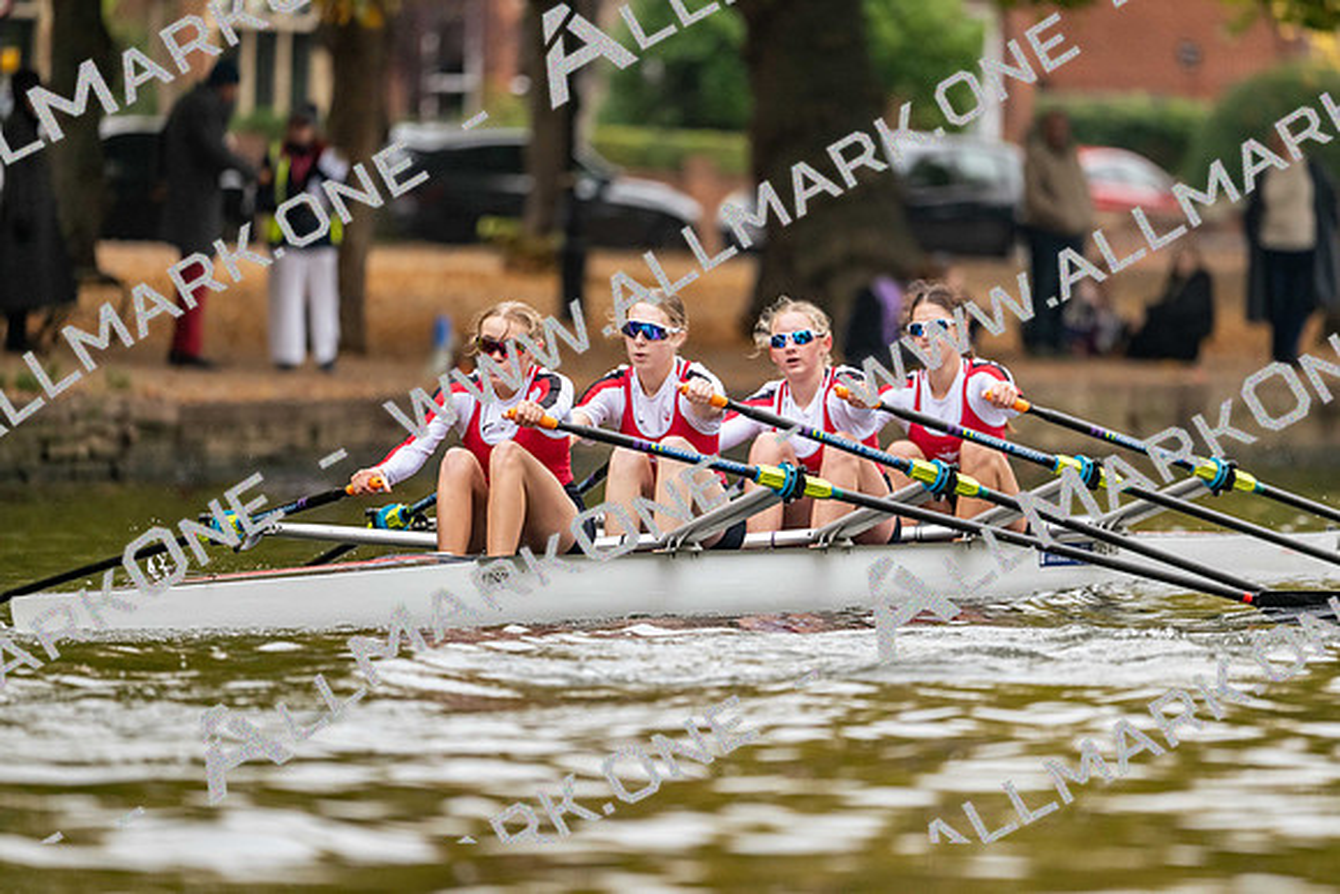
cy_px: 447
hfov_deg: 5.2
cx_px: 670
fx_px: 14892
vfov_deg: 3.4
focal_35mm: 400
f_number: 4.5
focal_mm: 400
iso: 2500
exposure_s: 1/2500
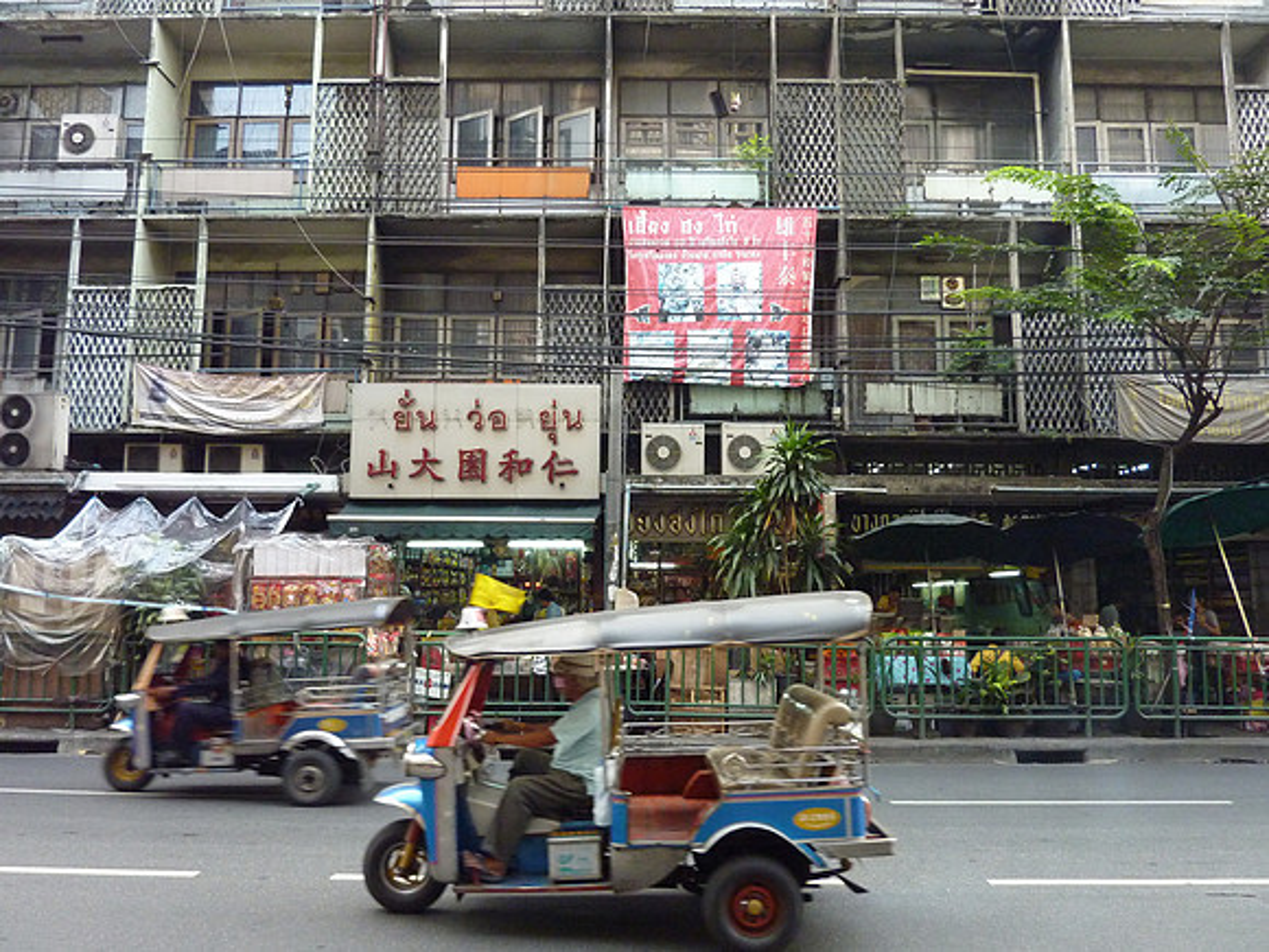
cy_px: 476
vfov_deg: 54.9
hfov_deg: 69.4
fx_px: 916
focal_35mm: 25
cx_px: 634
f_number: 3.3
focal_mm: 4.1
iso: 400
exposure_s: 1/125
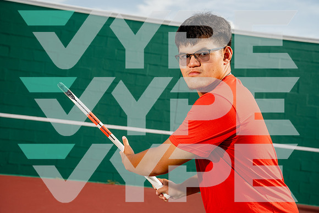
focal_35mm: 50
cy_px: 106
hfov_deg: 39.6
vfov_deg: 27.0
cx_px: 160
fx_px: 443
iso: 100
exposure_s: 1/640
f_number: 5.6
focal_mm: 50
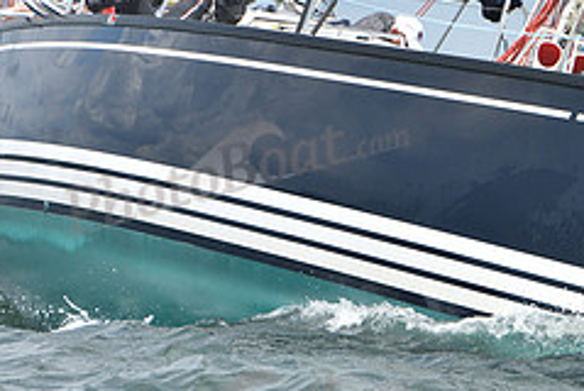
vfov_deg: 2.8
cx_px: 538
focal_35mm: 485
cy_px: 11
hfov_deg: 4.2
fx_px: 7877
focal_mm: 200
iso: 250
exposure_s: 1/1250
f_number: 6.3
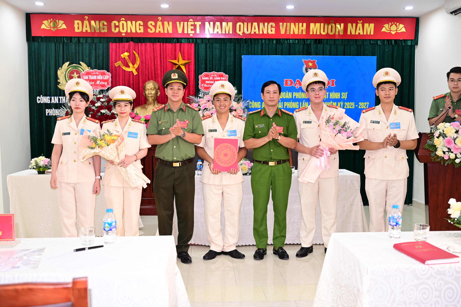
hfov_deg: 53.1
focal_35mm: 36
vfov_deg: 36.9
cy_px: 154
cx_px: 230
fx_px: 461
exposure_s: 1/125
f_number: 4
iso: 1250
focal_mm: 36
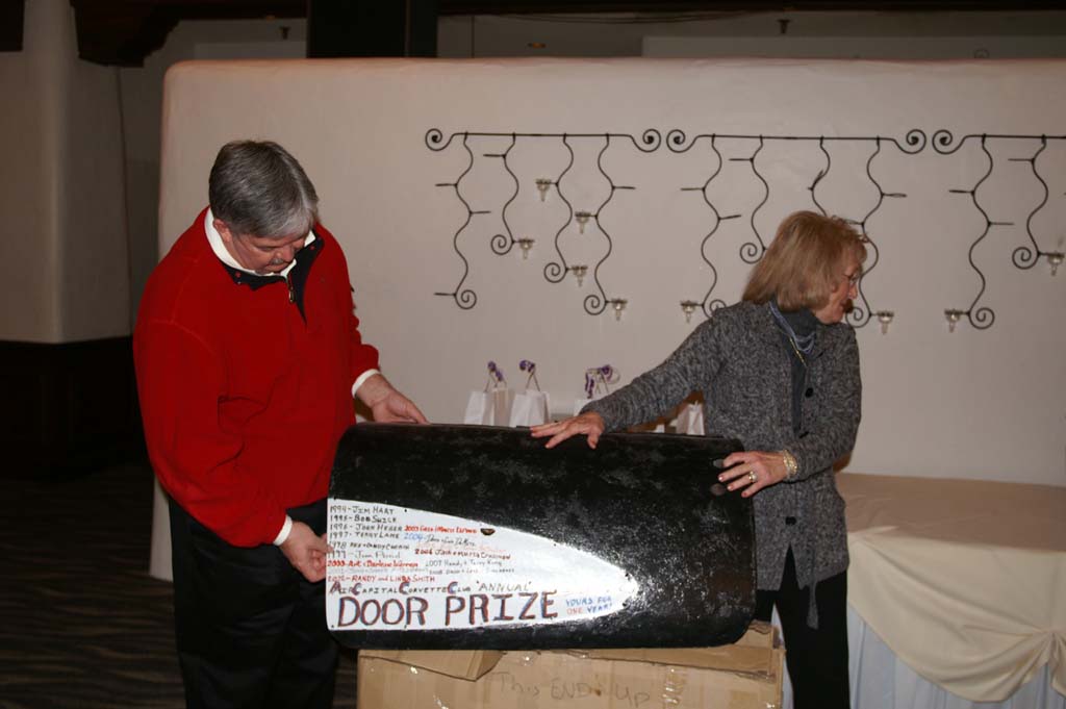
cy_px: 354
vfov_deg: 39.9
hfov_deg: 57.3
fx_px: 976
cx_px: 533
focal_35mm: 33
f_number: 3.5
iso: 200
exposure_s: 1/60
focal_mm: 22
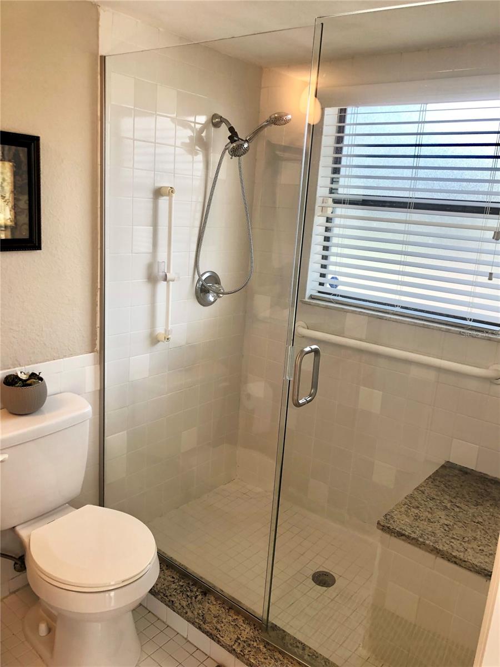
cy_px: 334
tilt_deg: -13.3
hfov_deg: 49.7
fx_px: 539
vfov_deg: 63.4
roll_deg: -3.9
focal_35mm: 28
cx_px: 250
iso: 64
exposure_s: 1/120
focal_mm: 3.99
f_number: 1.8
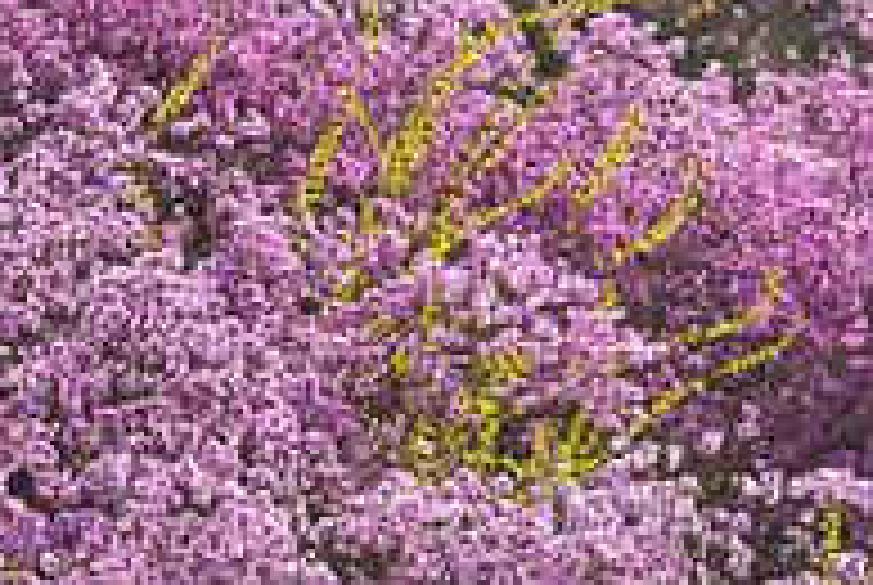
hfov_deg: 4.1
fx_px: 12216
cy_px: 684
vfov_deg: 2.7
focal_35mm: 503
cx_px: 666
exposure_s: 1/1600
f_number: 5.6
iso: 320
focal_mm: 102
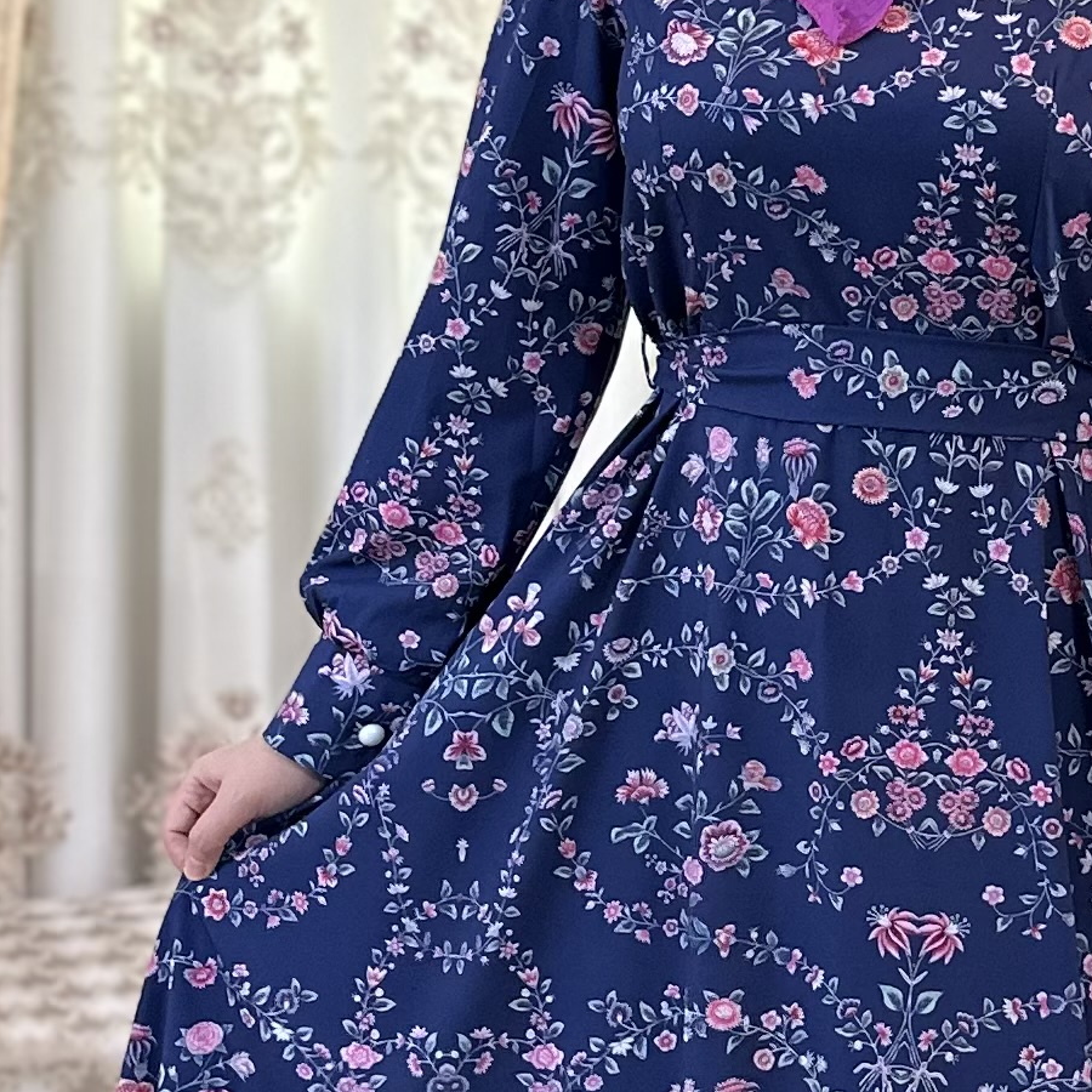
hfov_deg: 18.0
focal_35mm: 95
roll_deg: -1.1
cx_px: 960
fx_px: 3391
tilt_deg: -7.0
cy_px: 539
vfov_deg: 18.3
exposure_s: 1/100
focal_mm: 6.86
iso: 80
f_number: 1.78
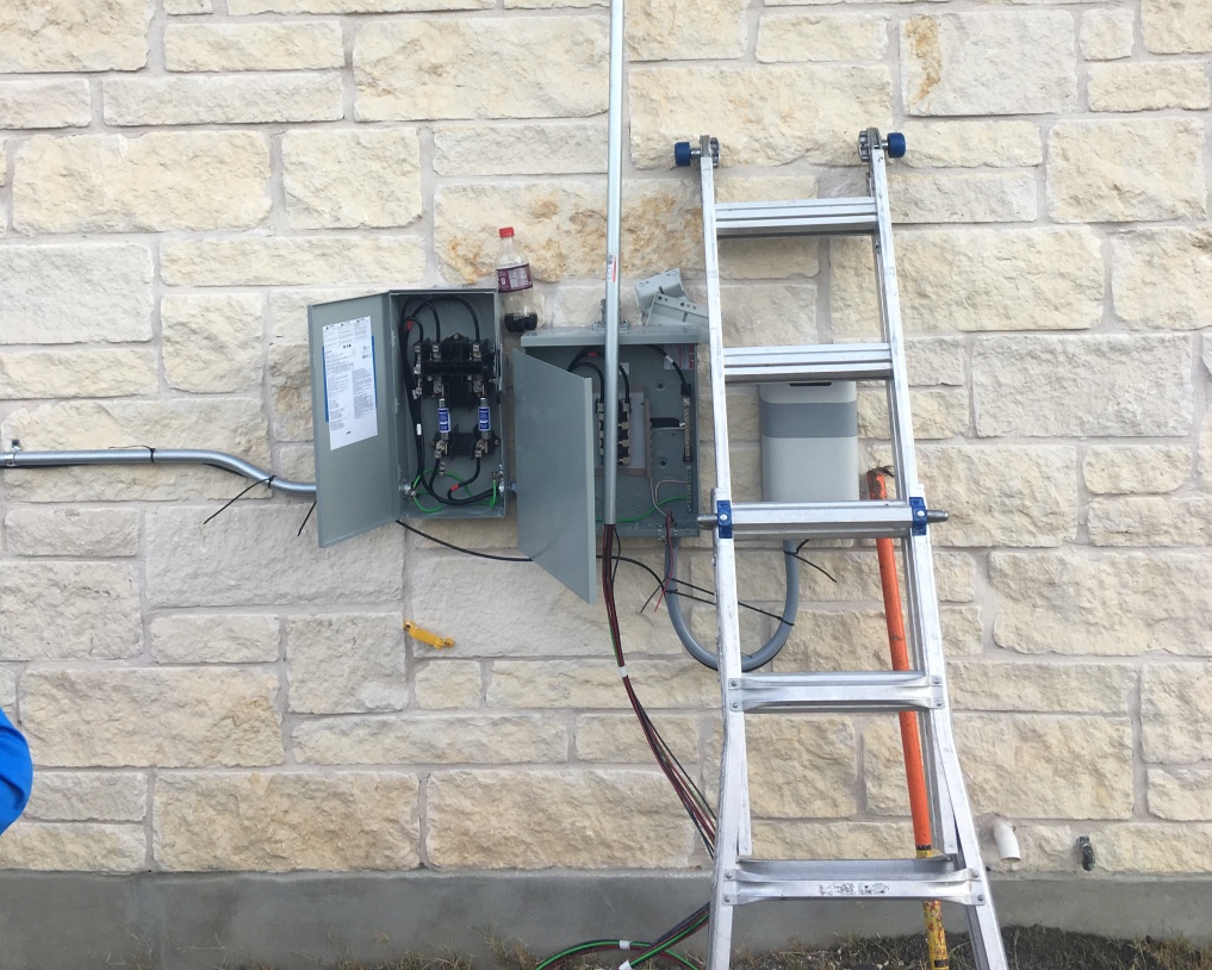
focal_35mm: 38
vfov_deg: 37.8
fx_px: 1363
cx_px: 605
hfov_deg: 47.9
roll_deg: +3.0
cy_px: 202
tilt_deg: +1.6
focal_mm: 4.15
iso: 25
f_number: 2.2
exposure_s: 1/478
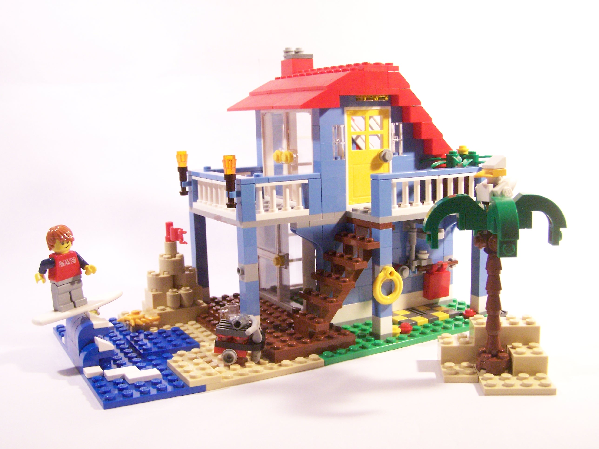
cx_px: 300
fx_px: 658
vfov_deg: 37.7
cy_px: 224
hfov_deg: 49.0
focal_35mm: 38
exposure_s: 1/30
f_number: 3.6
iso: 400
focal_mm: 6.3
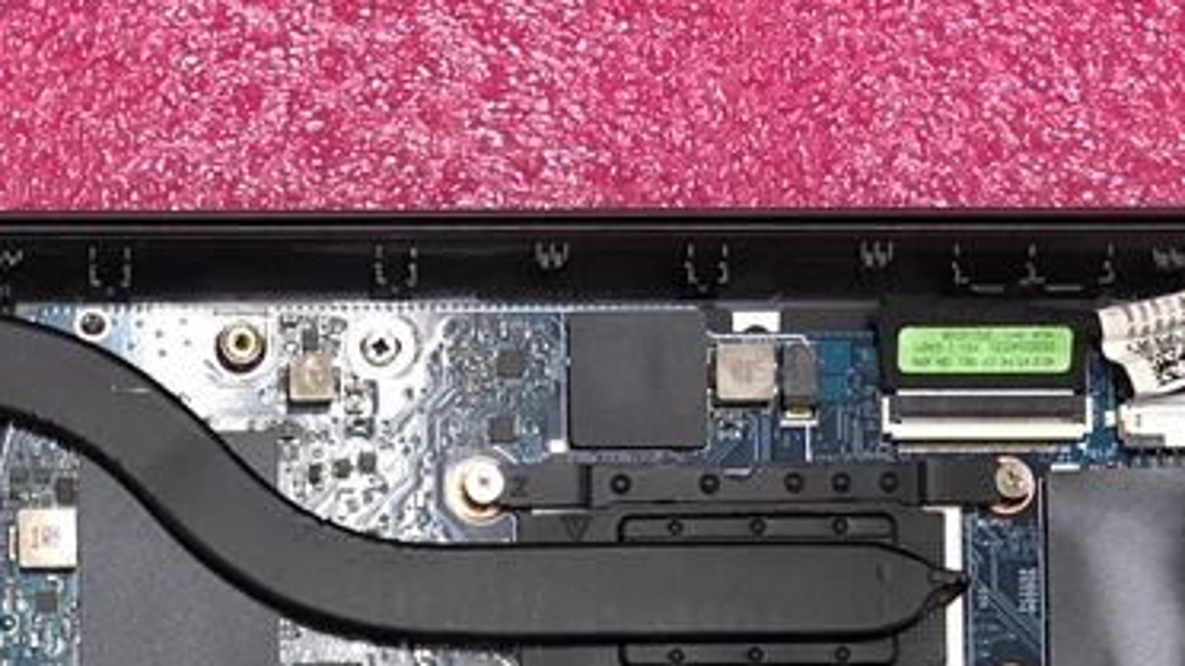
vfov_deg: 13.0
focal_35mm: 84
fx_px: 2639
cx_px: 213
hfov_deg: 24.8
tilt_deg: -88.2
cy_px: 1205
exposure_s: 1/17
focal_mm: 3.99
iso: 40
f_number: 1.8
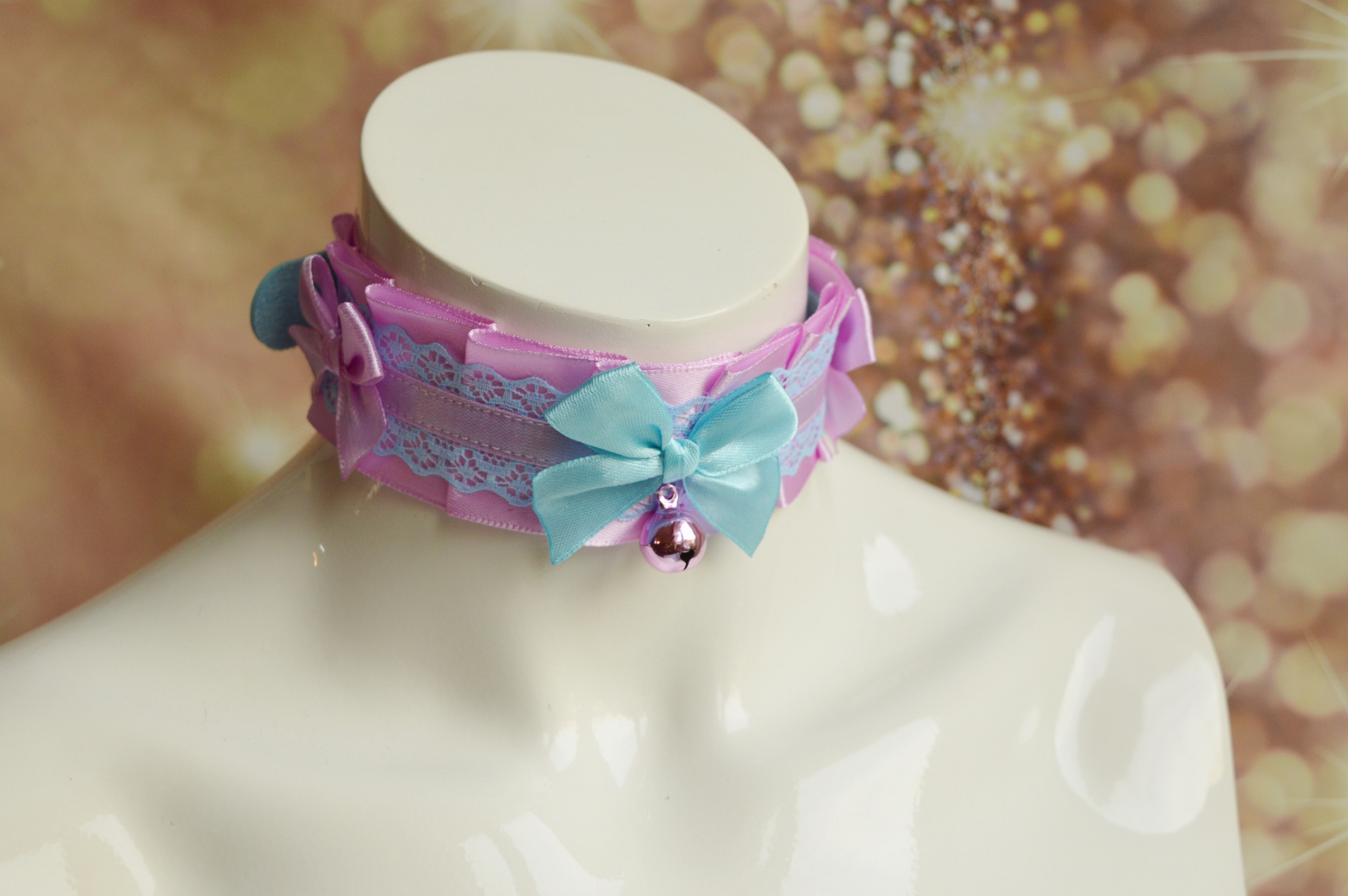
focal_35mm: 54
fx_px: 2020
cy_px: 448
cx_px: 674
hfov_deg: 36.9
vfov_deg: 25.0
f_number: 6.3
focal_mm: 36
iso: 400
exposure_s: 1/160
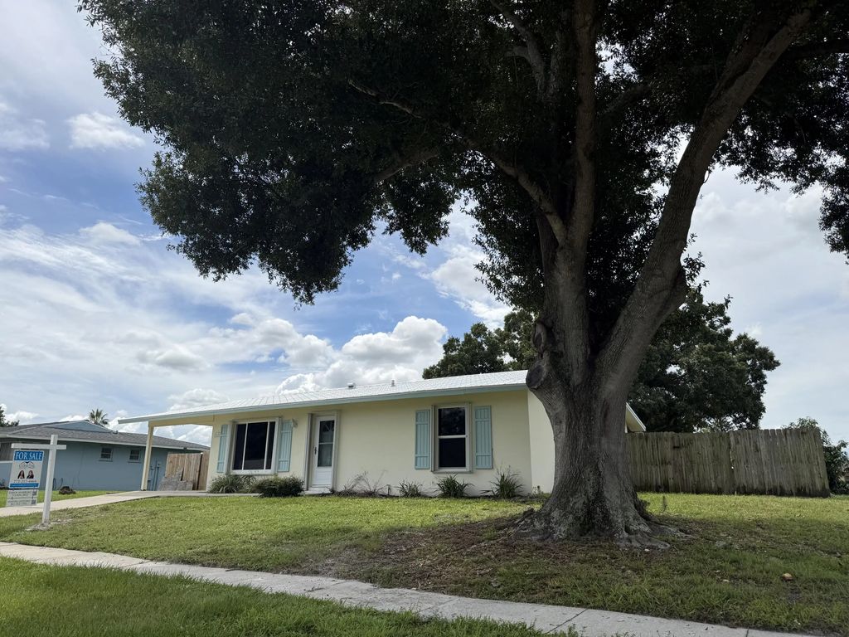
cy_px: 318
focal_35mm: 24
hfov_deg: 71.6
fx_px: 589
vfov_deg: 56.8
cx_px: 424
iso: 80
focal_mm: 6.76
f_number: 1.78
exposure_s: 1/8130
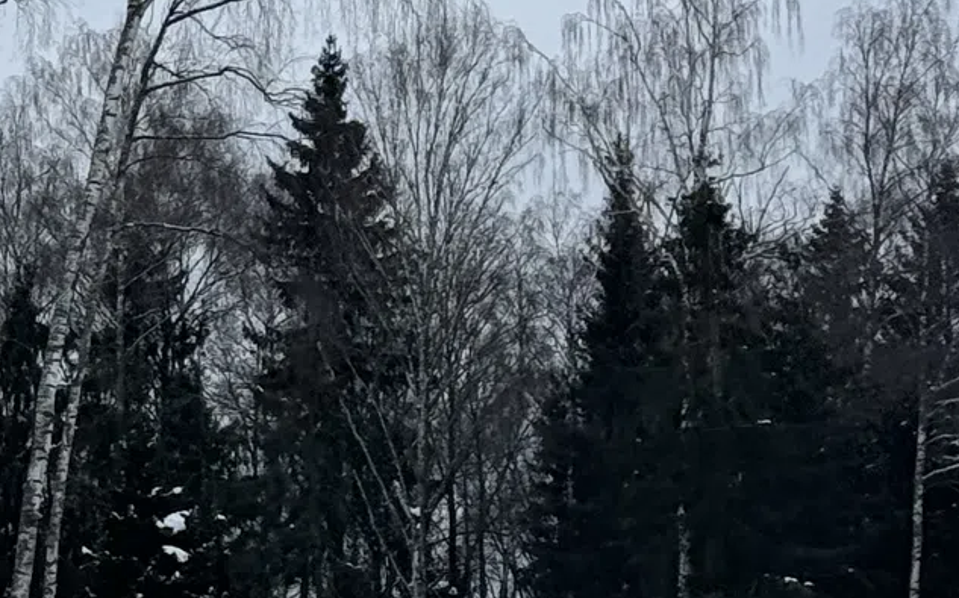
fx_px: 5042
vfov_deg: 6.8
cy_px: 39
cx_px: -848
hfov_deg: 10.2
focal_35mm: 193
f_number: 1.78
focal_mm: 6.76
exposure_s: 1/170
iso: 100
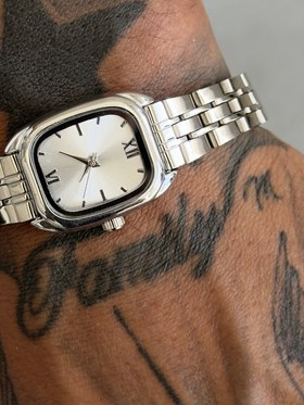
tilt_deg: -57.2
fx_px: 1205
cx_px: 109
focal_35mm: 103
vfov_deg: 19.0
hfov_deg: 14.4
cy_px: 138
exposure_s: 1/237
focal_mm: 6.76
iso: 125
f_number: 1.78
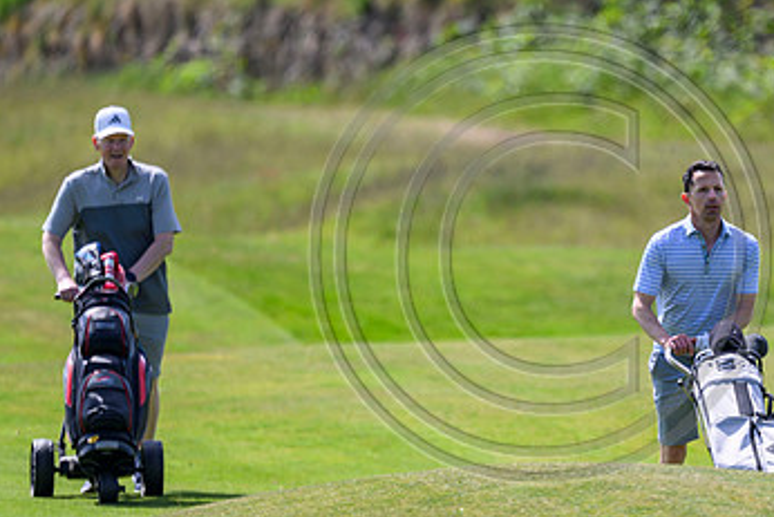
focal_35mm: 940
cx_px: 539
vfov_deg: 1.5
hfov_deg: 2.2
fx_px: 20217
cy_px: 252
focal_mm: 560
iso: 500
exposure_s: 1/3200
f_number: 4
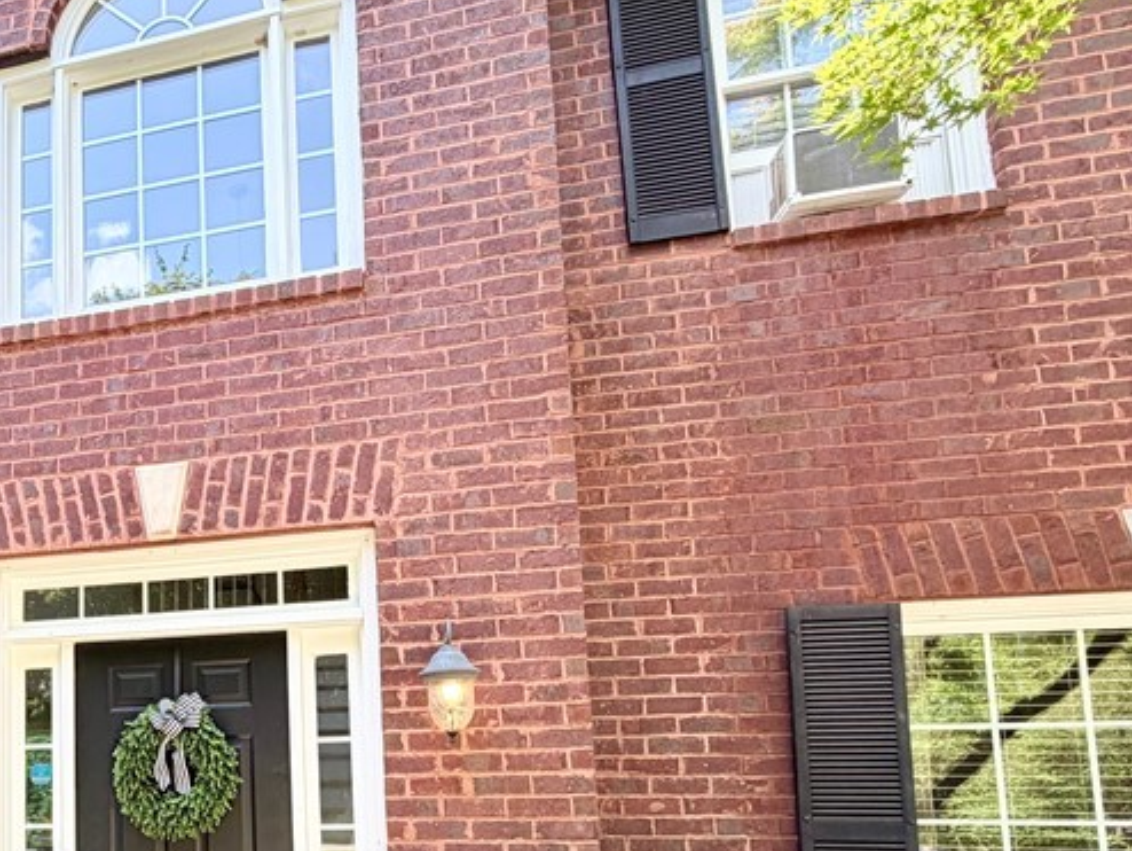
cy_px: 704
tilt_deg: +6.5
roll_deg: +0.2
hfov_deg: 53.7
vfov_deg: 45.3
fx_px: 949
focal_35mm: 29
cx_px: 108
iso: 50
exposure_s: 1/121
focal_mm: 2.22
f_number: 2.2
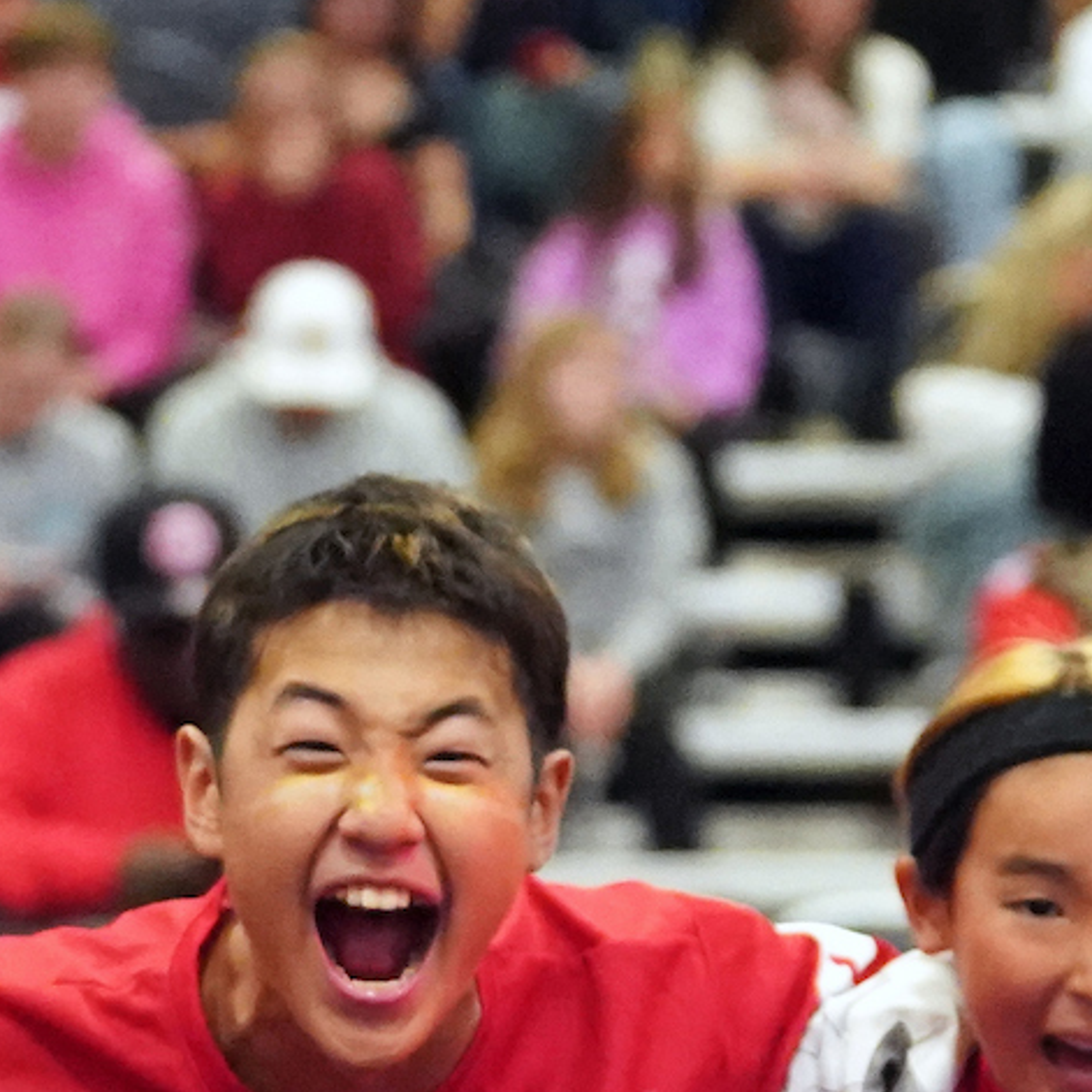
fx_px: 10814
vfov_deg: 5.7
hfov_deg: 5.8
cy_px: 1468
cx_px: 505
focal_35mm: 303
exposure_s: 1/800
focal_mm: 70
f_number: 2.8
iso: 10000
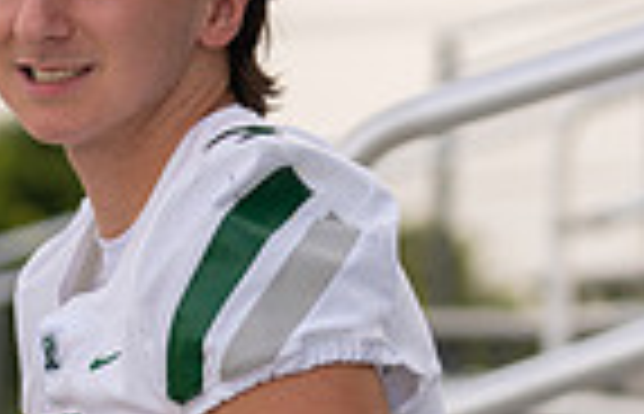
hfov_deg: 5.5
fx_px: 6707
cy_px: 434
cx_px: 168
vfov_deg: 3.5
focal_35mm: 379
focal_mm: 80
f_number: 2.8
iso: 100
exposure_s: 1/400
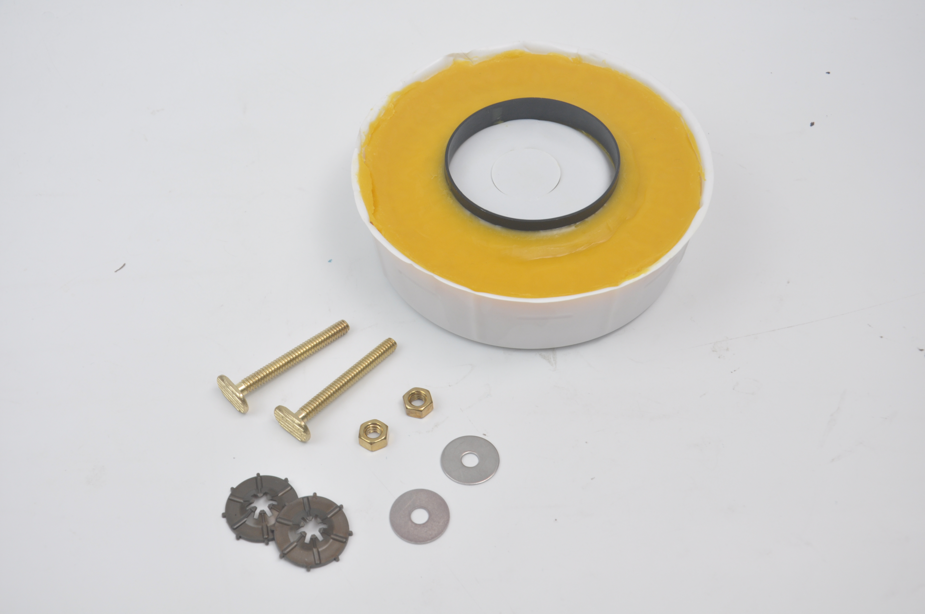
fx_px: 1463
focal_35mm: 57
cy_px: 307
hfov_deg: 35.1
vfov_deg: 23.7
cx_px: 462
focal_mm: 38
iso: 320
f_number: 7.1
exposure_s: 1/80
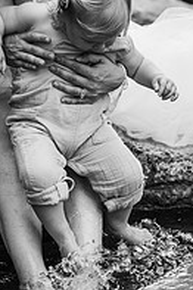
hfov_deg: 7.1
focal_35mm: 194
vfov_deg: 10.6
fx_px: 1563
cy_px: 71
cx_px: 44
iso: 500
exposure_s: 1/1600
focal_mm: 85
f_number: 2.8
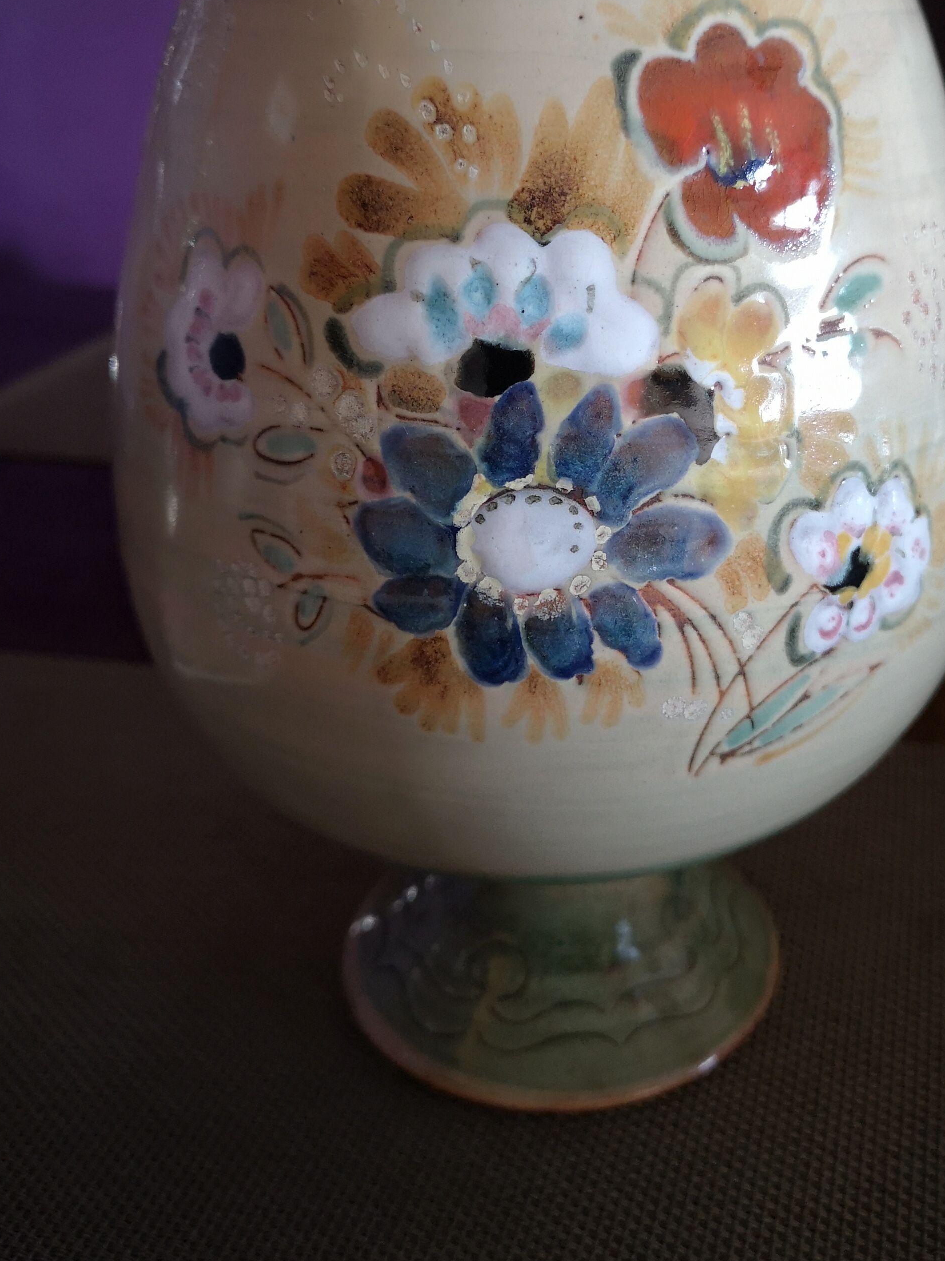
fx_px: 1420
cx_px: 564
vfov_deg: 47.5
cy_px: 481
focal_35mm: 39
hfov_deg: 36.7
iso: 400
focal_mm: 5.58
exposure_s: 1/33.3
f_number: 1.8
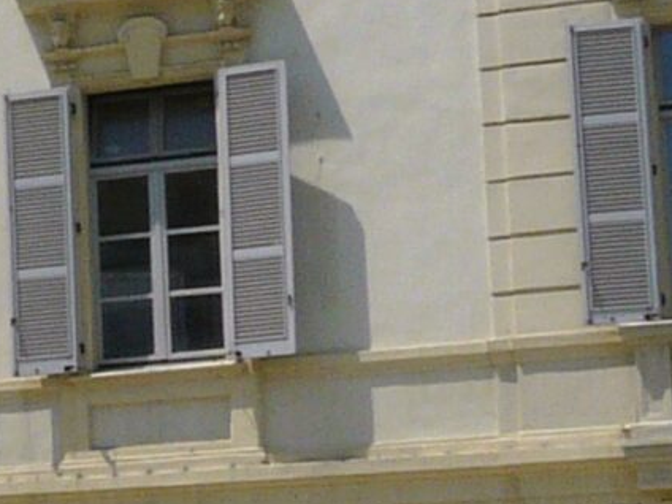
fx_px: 3281
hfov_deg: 10.6
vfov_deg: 8.8
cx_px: -720
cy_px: 336
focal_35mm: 169
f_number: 7.1
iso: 100
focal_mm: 4.6
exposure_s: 1/400
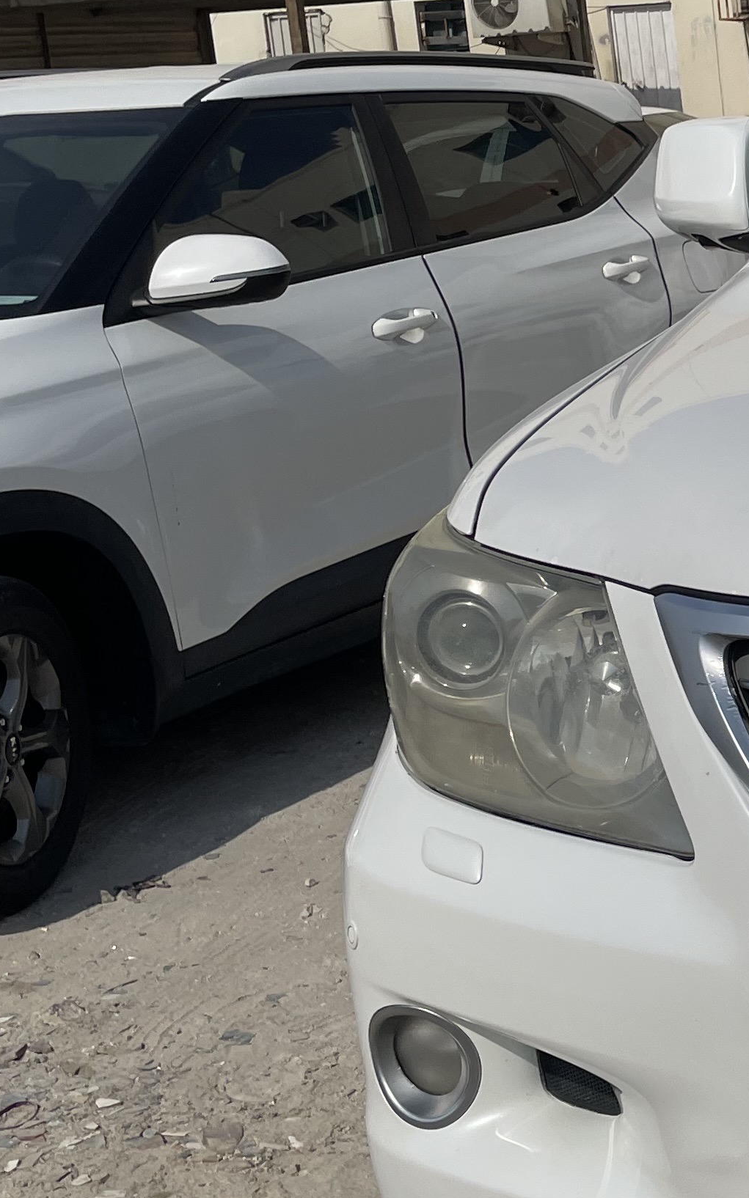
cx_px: 1181
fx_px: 2221
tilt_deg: -10.9
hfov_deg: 17.0
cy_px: 573
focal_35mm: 68
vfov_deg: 30.2
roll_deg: +3.5
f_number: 1.6
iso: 32
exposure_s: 1/9091
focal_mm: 4.2
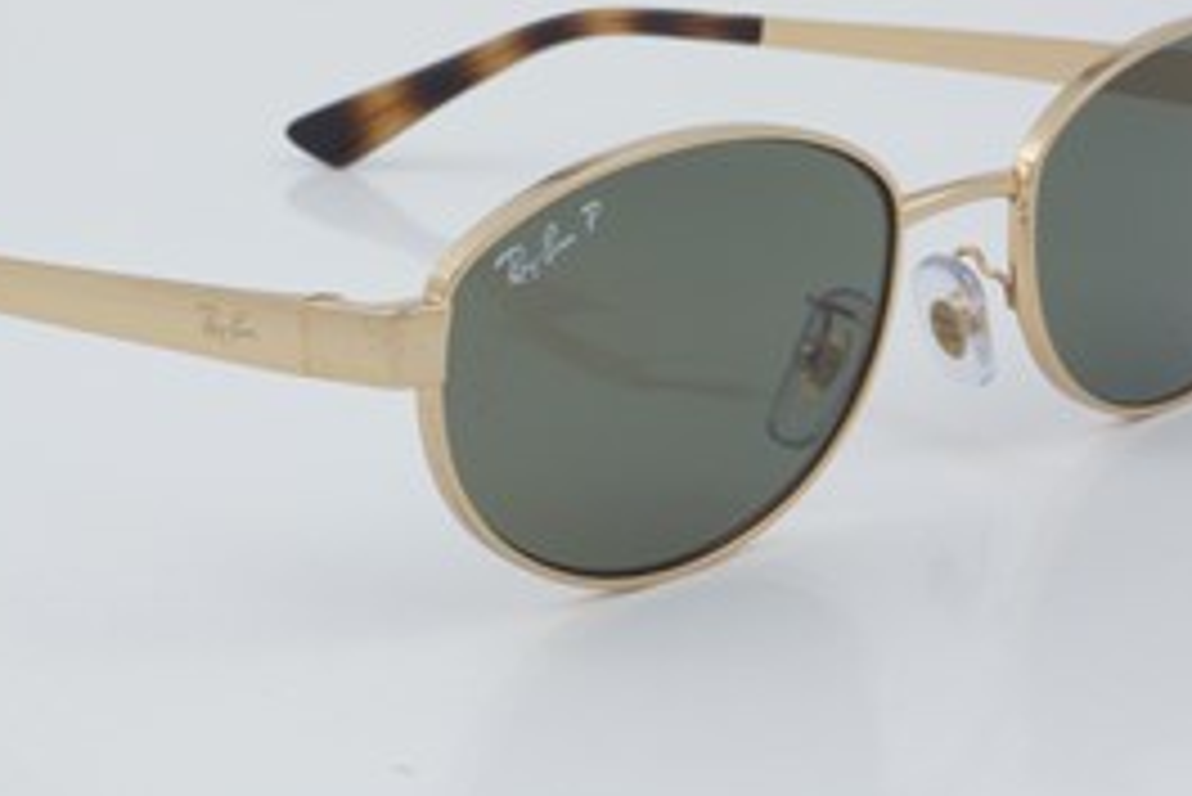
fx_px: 3743
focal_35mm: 113
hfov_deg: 18.1
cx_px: 477
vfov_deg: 12.1
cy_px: 301
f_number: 29
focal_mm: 50
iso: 100
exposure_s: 1/4
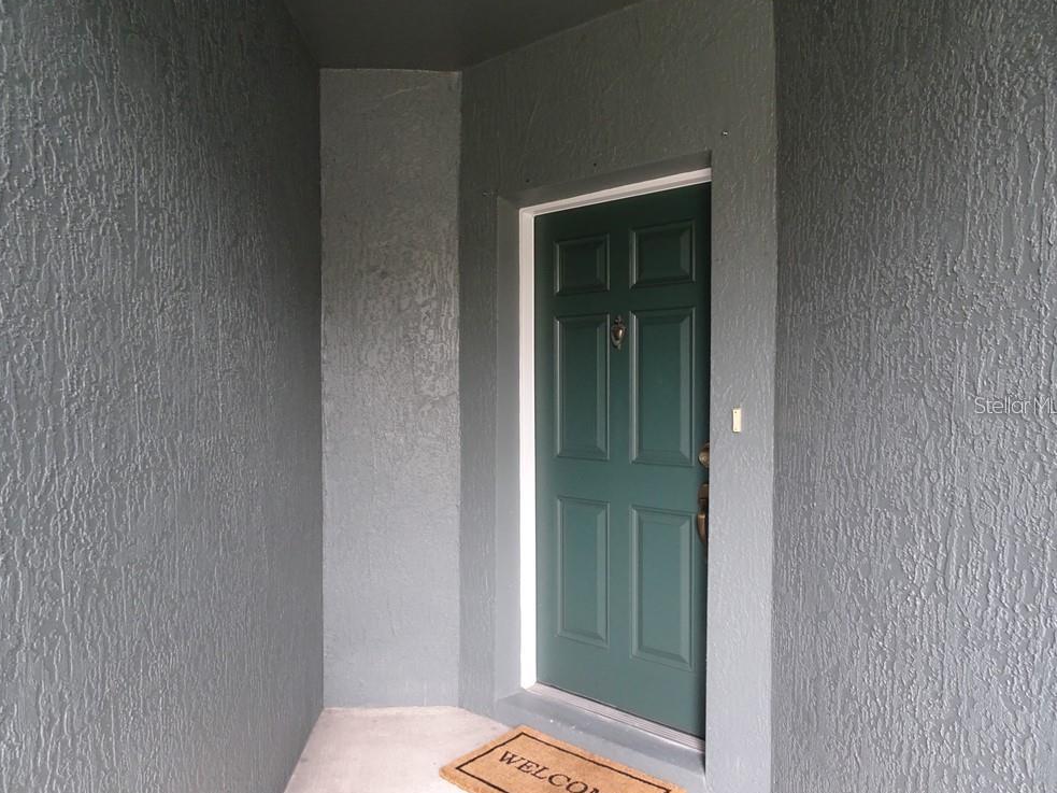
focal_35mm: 25
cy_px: 405
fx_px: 763
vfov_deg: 54.9
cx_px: 525
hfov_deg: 69.4
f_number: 3.5
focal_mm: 4.1
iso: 320
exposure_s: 1/30
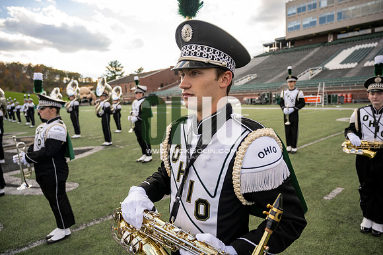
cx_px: 192
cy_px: 128
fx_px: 255
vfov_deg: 53.2
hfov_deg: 73.7
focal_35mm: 24
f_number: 4
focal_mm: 24
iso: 500
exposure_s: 1/2000
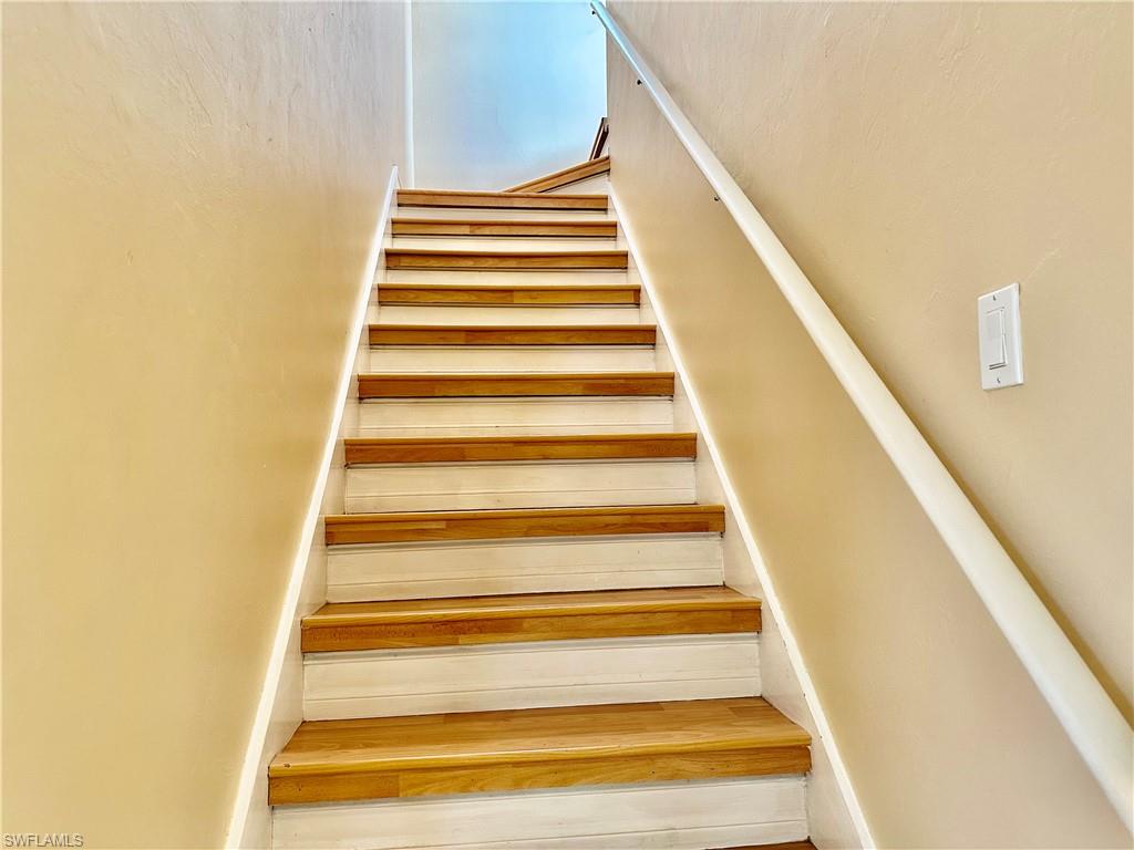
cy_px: 425
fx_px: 786
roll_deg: +1.1
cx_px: 567
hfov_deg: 71.6
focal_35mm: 24
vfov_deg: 56.8
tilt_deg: +3.8
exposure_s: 1/60
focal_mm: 6.86
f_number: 1.78
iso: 200
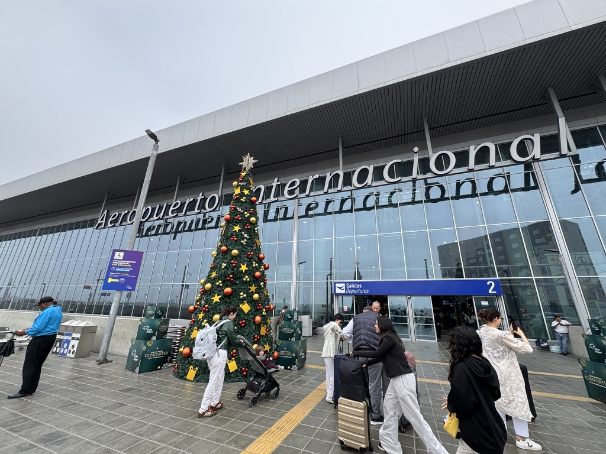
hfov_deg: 102.1
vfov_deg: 85.7
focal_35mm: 14
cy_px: 227
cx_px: 303
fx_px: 245
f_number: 2.2
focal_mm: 2.22
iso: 40
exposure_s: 1/652
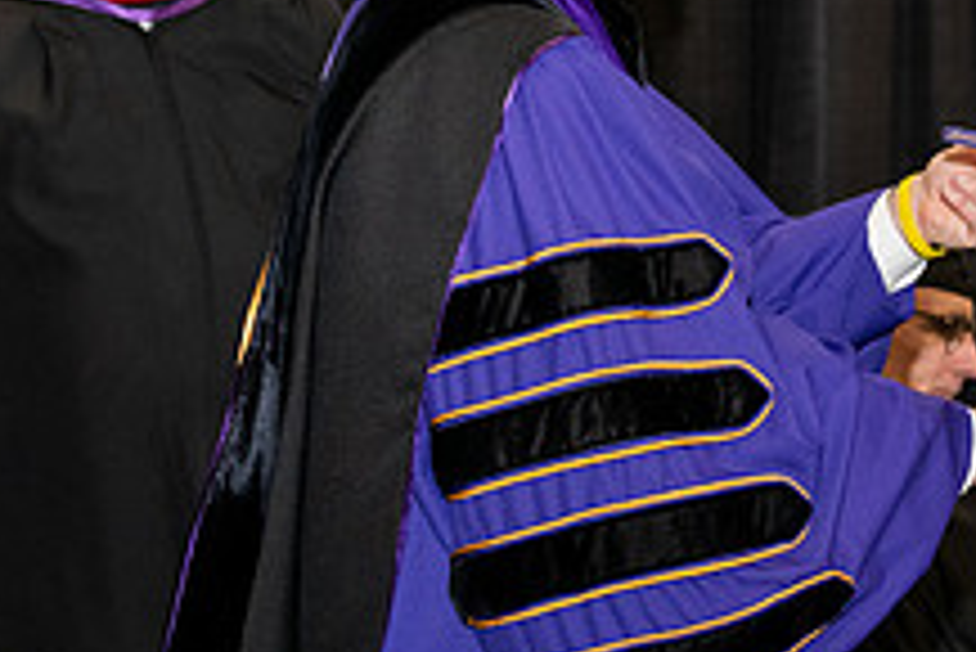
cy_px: 43
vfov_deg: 7.3
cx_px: 873
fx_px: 5073
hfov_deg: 10.9
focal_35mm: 187
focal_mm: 70
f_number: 5.6
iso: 2000
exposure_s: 1/200
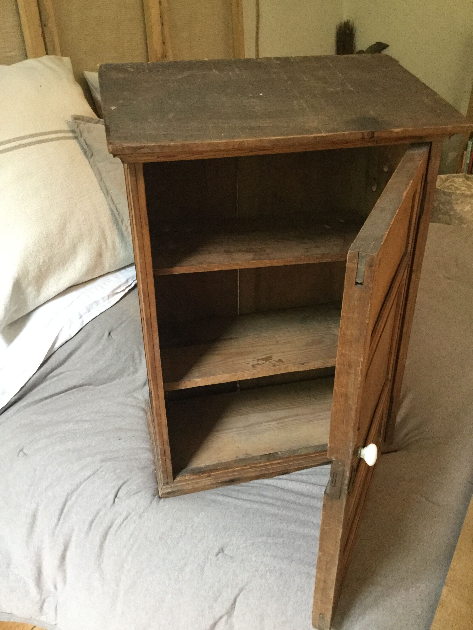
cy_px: 315
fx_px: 565
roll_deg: +1.6
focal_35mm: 31
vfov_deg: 58.4
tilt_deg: -29.9
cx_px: 236
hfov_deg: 45.4
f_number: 2.4
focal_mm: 3.3
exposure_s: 1/25
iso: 200
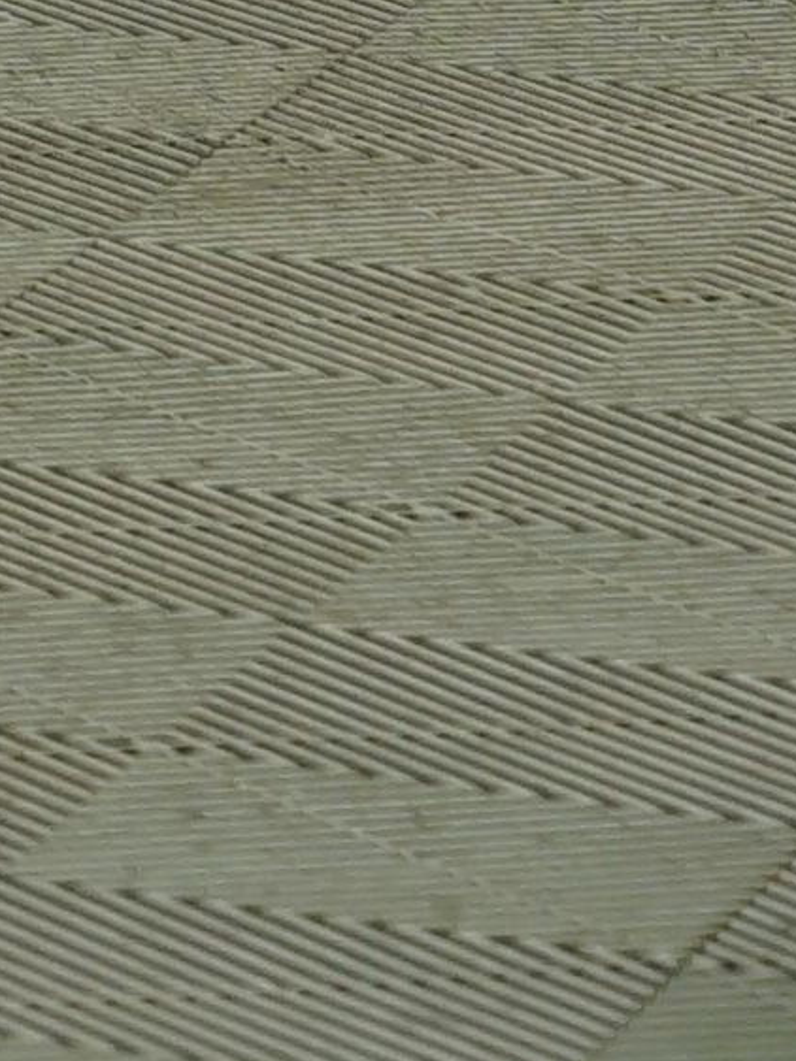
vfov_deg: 3.5
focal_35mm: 553
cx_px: -4399
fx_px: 16962
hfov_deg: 2.5
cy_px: -2024
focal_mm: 54
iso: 500
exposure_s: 1/20
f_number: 5
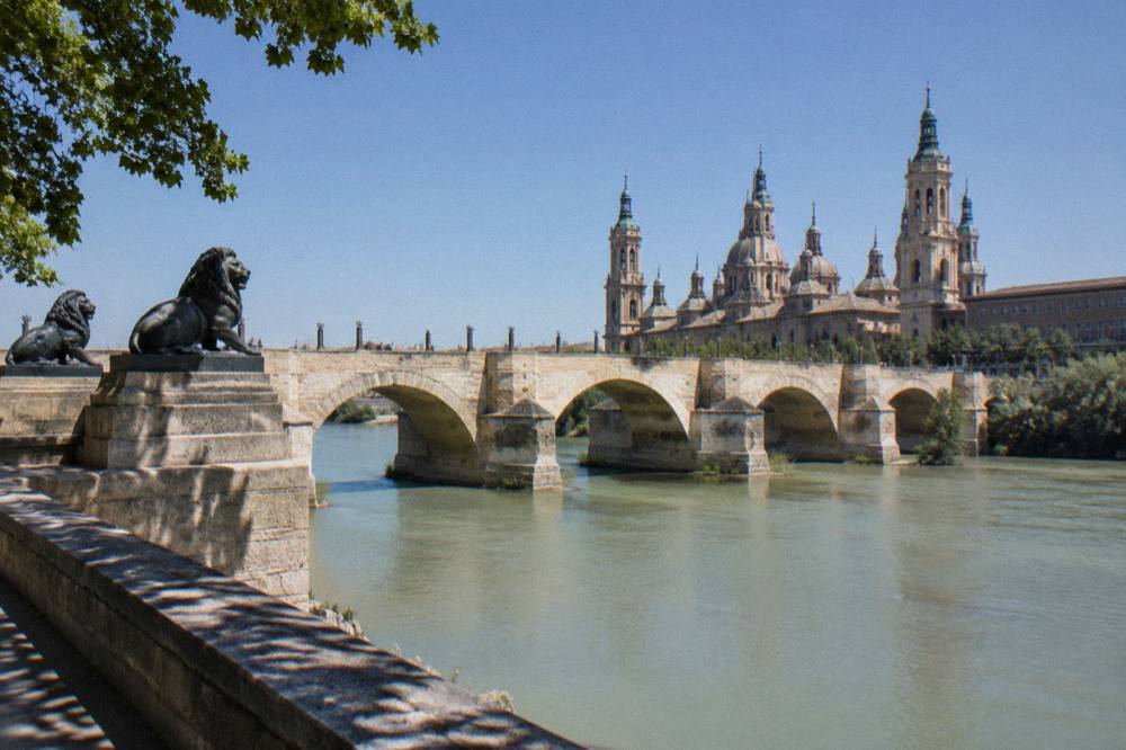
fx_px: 1094
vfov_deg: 37.8
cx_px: 563
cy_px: 375
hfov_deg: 54.5
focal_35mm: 35
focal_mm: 35
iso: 2000
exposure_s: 1/50
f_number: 9
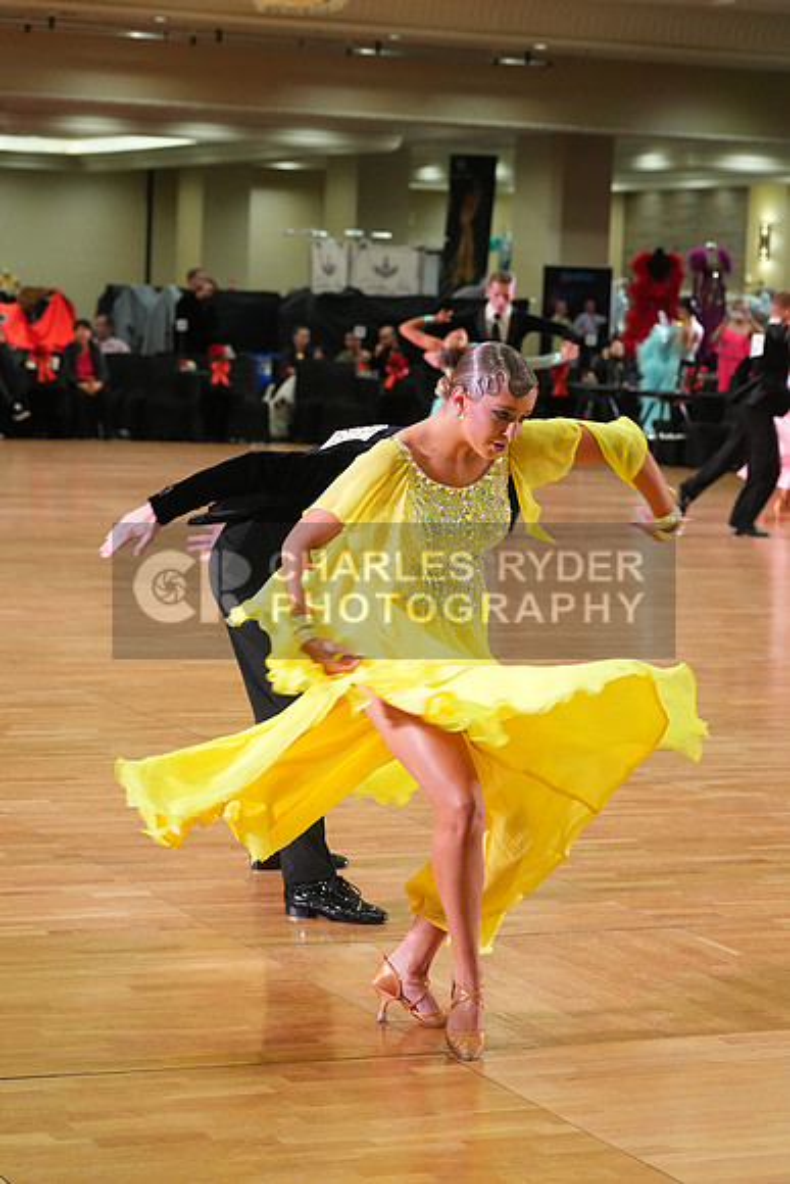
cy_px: 592
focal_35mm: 95
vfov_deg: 21.5
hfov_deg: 14.4
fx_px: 3125
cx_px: 395
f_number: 6.3
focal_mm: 95
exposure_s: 1/200
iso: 4000
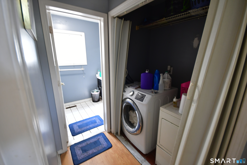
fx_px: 103
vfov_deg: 77.3
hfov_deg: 100.4
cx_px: 124
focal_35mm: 15
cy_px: 82
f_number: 4
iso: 800
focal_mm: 10
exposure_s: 1/15
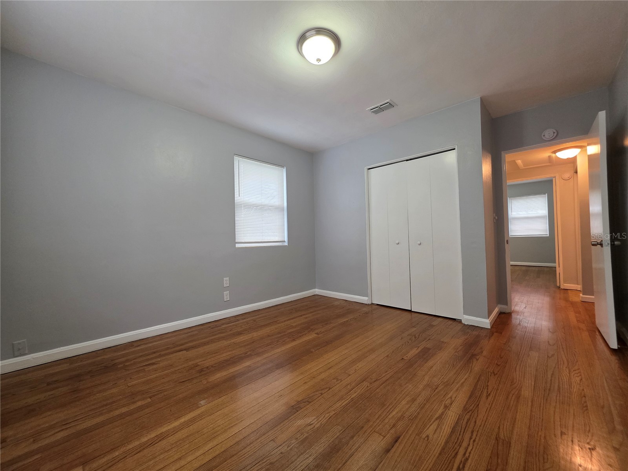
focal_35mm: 13
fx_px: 236
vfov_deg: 89.9
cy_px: 236
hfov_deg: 106.2
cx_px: 314
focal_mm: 2.2
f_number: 1.9
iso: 250
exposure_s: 1/60
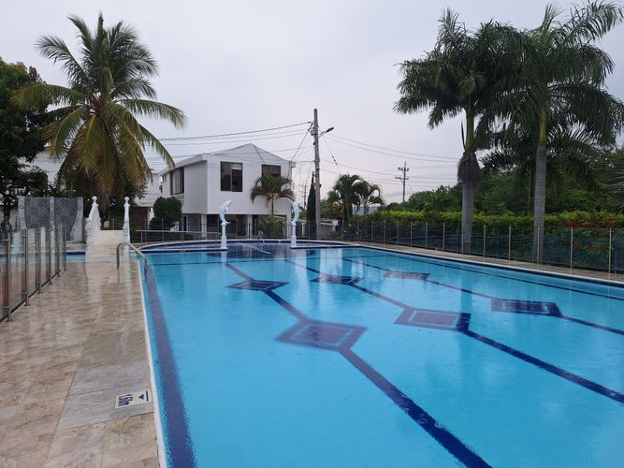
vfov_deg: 58.9
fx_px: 415
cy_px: 234
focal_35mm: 23
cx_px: 312
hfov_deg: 73.9
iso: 40
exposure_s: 1/585
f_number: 1.8
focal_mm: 5.54
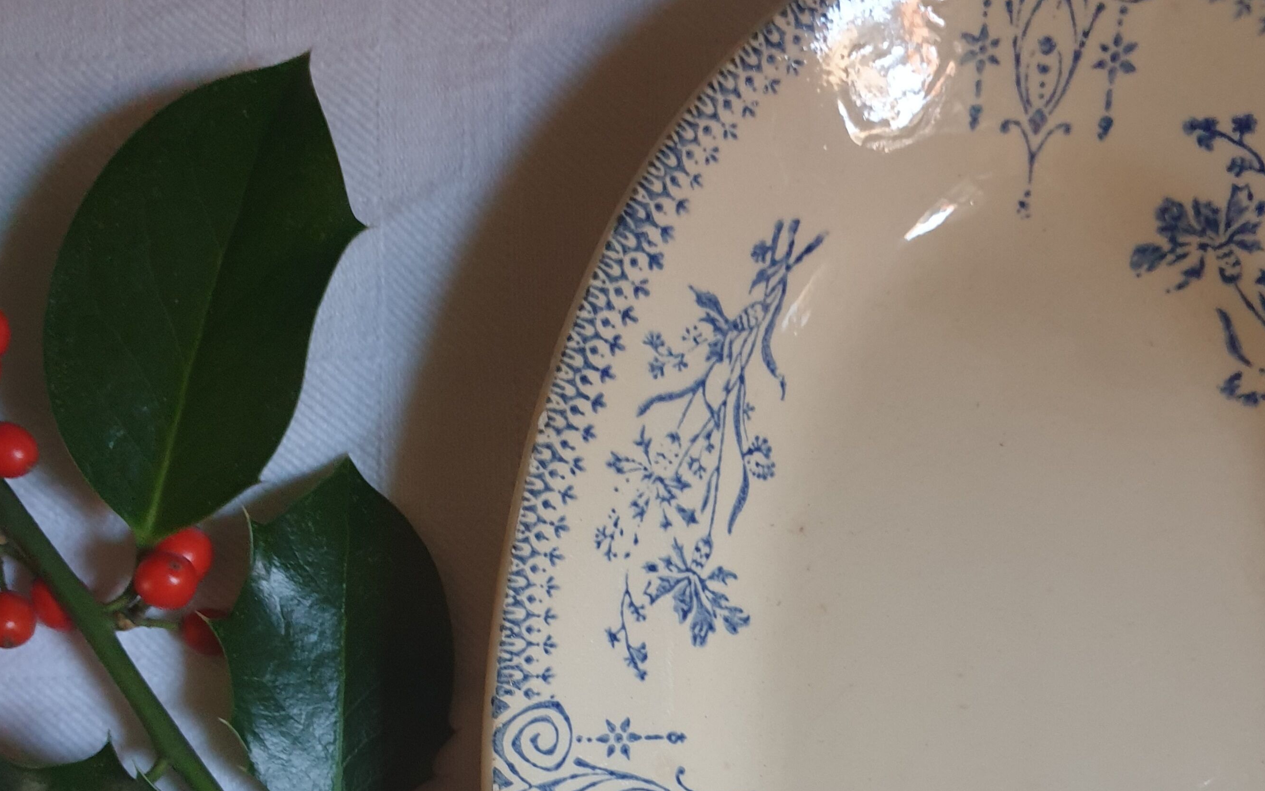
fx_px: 1276
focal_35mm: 37
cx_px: 635
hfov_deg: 52.7
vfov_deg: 32.0
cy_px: 772
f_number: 1.5
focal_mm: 4.3
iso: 320
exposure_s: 1/17
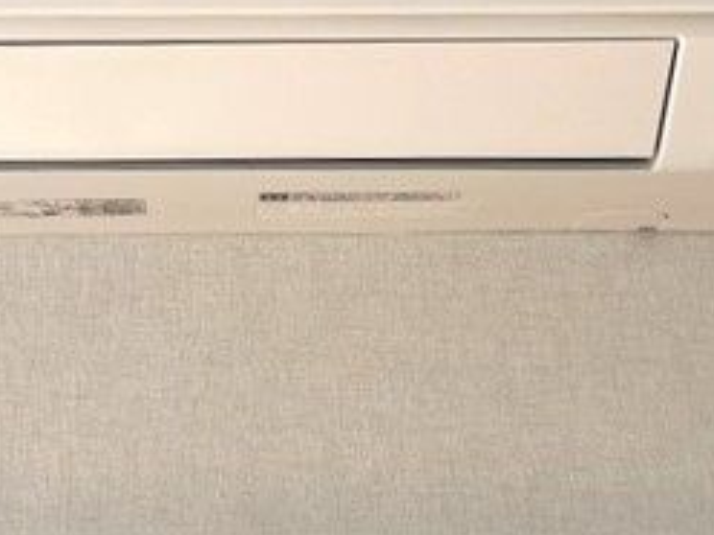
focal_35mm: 67
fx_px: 1382
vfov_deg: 21.4
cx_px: 167
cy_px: 37
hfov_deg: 28.5
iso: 32
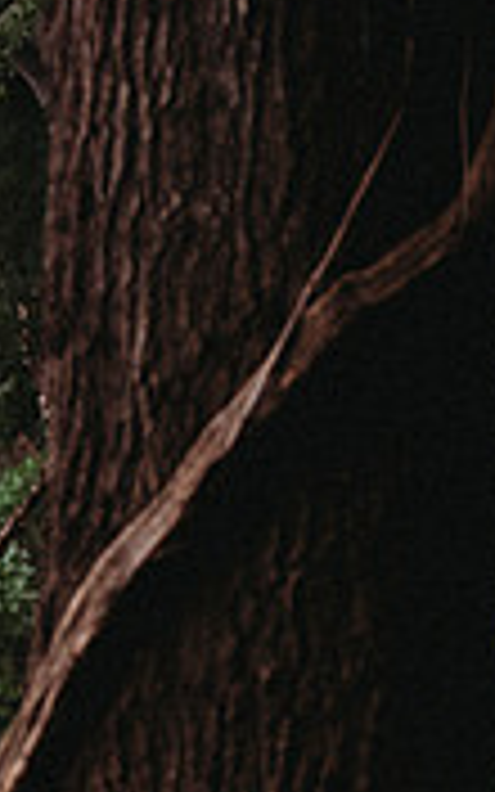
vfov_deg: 8.2
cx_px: -825
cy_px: 802
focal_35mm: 254
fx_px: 5482
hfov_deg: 5.0
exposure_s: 1/160
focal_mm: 70
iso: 400
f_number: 2.8
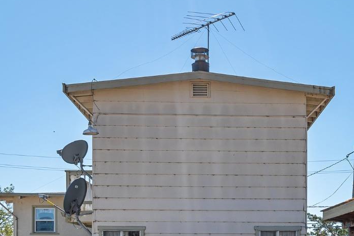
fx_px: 639
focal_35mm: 65
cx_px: 218
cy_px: 232
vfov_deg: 20.3
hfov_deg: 30.9
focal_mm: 30
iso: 100
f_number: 8
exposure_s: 1/320
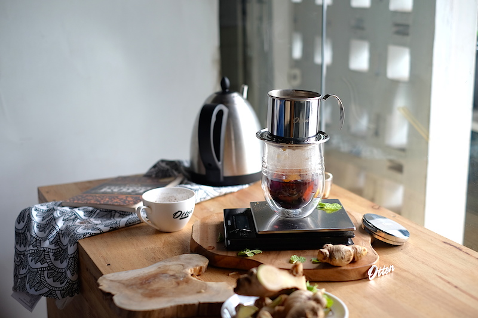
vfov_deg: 25.5
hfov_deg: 37.5
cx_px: 239
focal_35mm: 53
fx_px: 704
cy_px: 159
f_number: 2.2
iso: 250
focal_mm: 35
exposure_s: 1/100
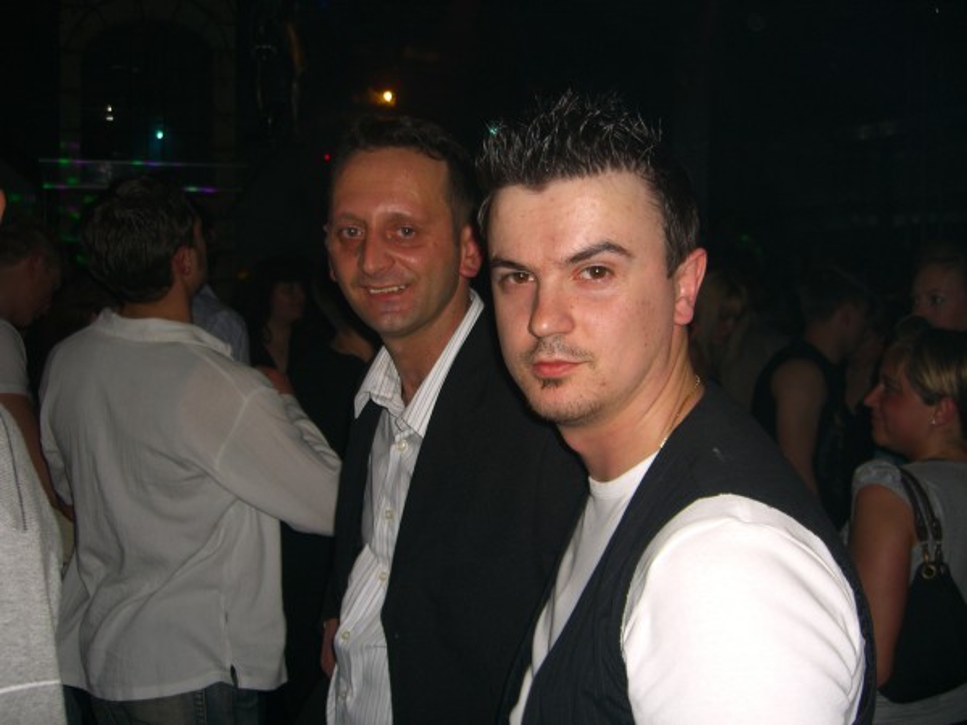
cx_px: 484
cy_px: 362
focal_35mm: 38
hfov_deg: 49.0
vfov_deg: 37.7
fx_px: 1062
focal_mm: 7.9
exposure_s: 1/60
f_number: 2.8
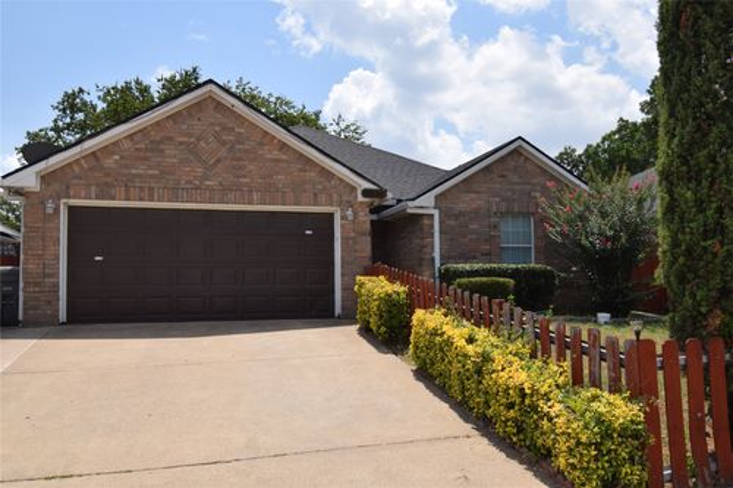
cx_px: 366
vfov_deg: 43.6
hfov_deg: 61.9
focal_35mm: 30
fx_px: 611
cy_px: 244
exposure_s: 1/200
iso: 100
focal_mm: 20
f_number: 11
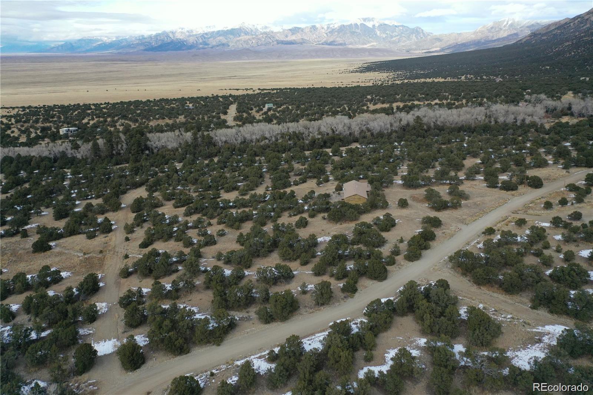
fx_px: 461
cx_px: 296
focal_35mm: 28
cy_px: 198
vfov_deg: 46.4
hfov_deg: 65.5
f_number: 2.8
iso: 400
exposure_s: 1/2500
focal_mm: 10.26
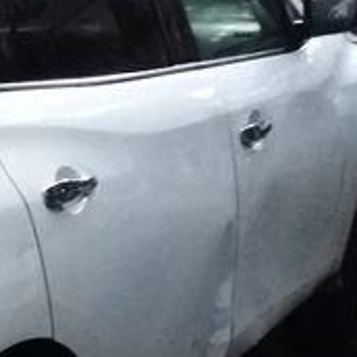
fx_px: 1132
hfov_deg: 15.3
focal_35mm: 97
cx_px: -295
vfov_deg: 17.6
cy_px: 330
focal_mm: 3.46
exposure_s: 1/15
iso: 1098
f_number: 2.2
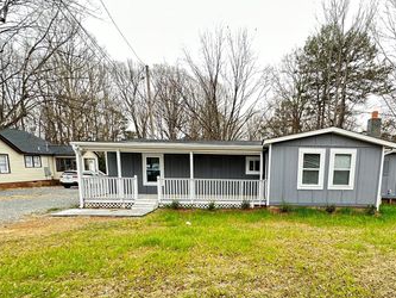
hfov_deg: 77.2
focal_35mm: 21
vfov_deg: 61.6
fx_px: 240
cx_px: 253
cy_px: 203
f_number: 2.2
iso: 40
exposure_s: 1/129
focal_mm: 2.22
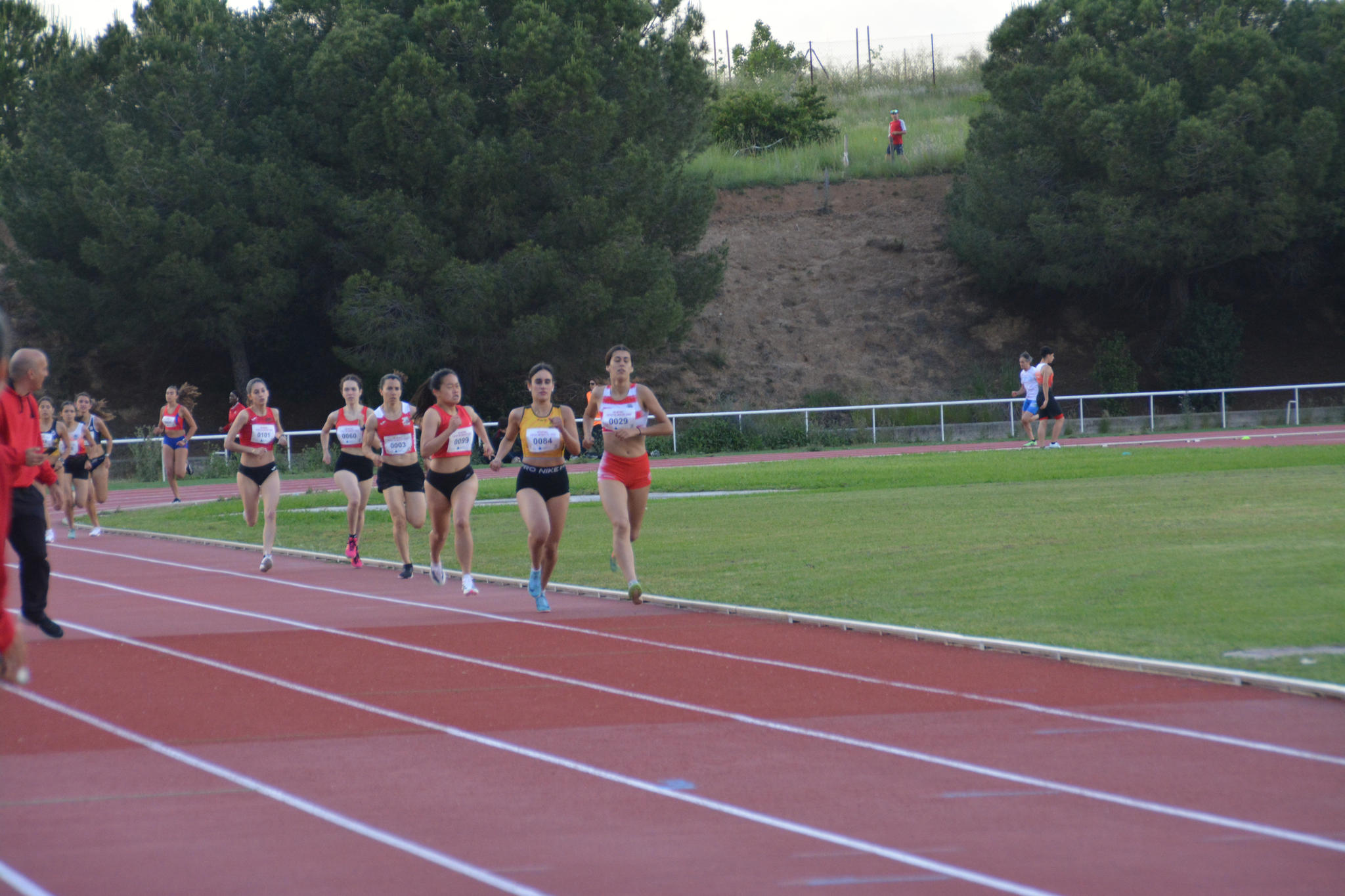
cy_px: 448
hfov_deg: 11.0
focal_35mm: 188
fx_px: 7004
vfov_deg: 7.3
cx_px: 672
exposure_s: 1/500
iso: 1400
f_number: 6
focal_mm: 125
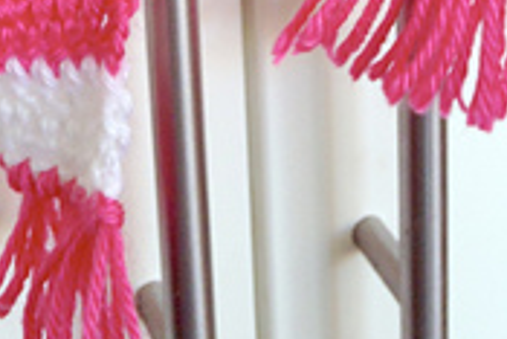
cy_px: -313
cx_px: 219
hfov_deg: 20.8
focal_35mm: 98
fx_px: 1381
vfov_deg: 12.5
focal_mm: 4.12
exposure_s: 1/20
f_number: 2.4
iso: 64
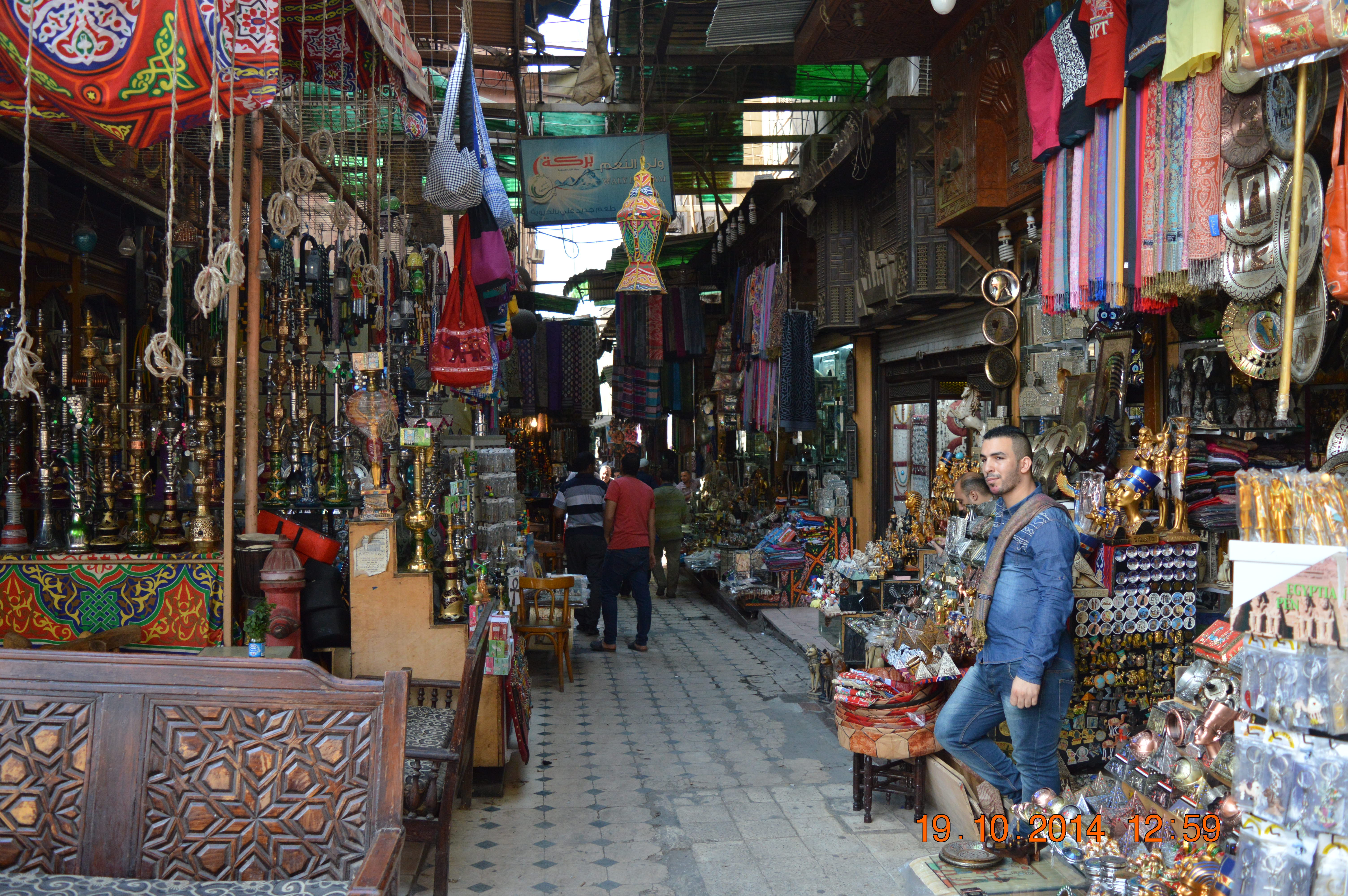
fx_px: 1122
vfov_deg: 43.5
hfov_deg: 62.0
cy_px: 448
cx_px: 674
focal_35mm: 30
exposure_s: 1/500
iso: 560
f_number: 3.8
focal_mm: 20
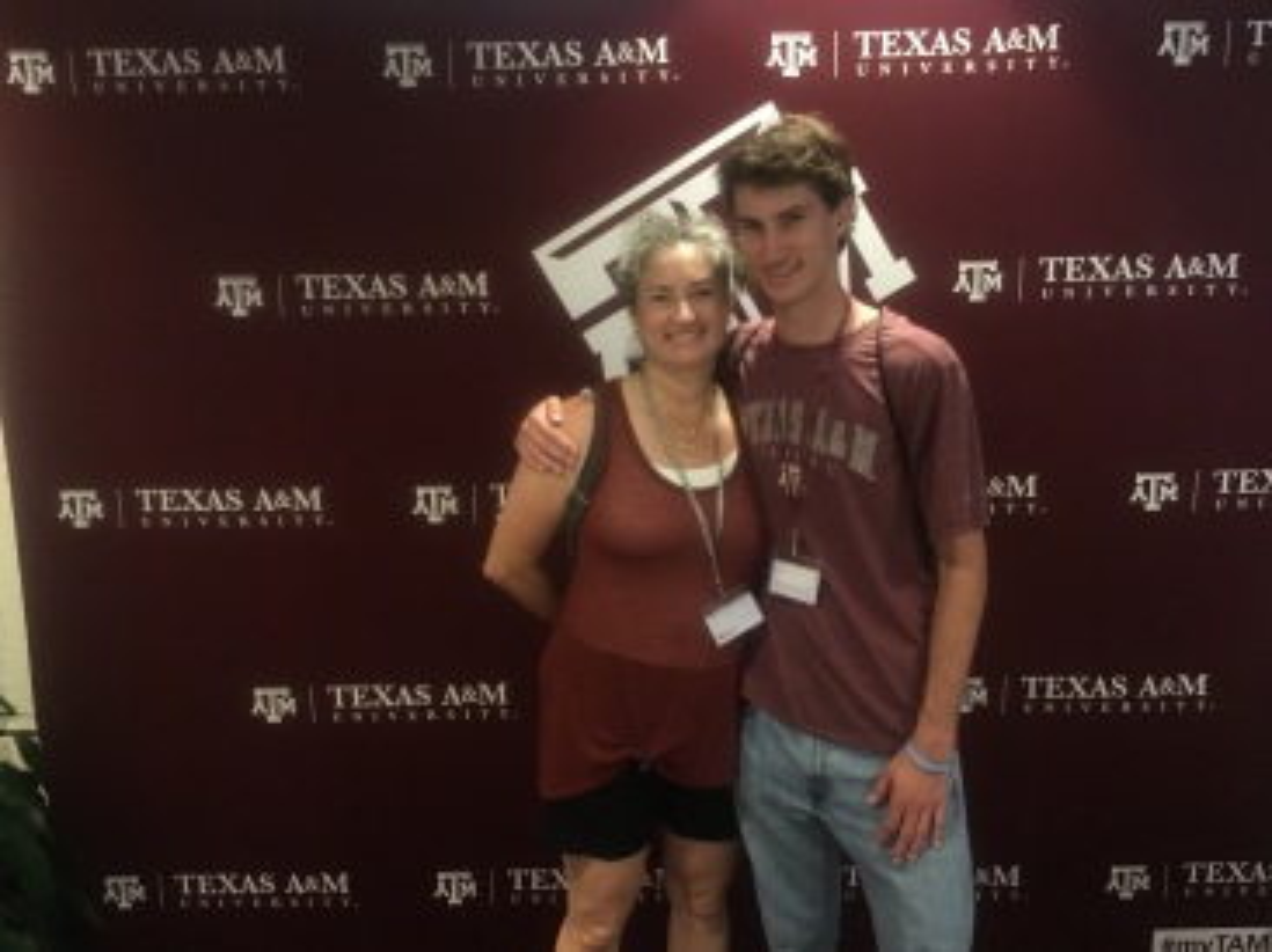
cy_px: 476
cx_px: 636
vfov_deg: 48.2
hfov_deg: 61.7
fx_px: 1065
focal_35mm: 29
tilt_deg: -11.3
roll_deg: +0.7
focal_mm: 4.15
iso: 200
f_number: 2.2
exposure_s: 1/15
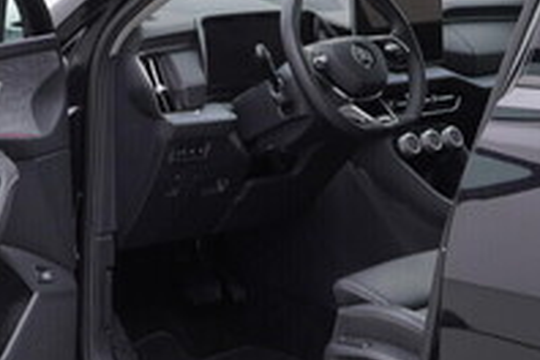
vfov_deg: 13.7
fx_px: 1500
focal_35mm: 100
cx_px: 180
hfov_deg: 20.3
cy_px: 217
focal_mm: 24
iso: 125
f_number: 3.5
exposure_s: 1/60
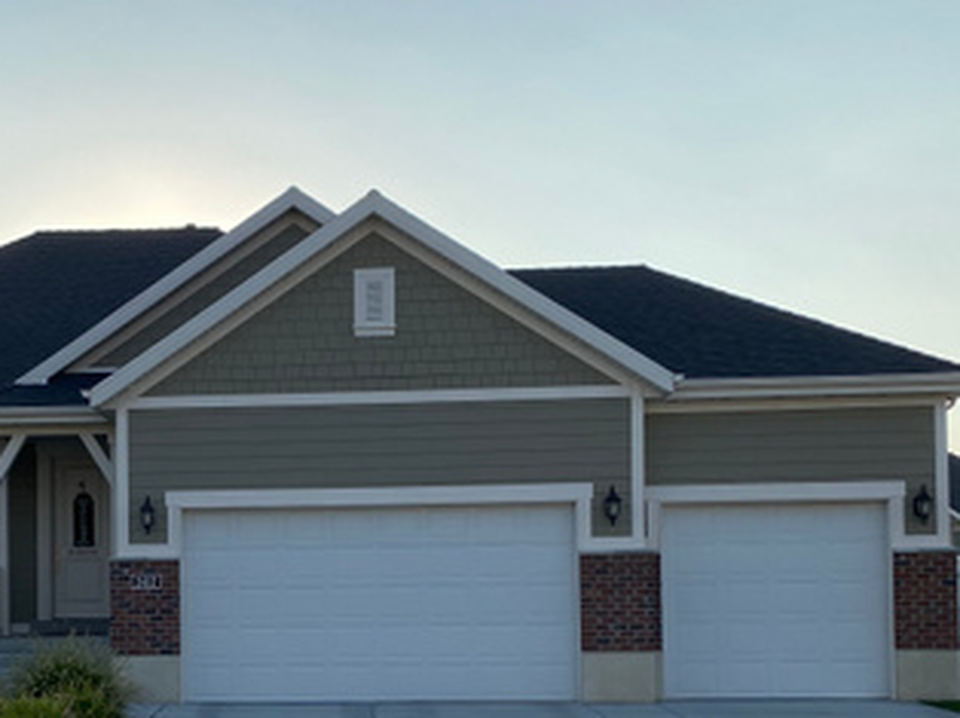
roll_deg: +0.0
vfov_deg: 26.9
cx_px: 226
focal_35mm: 53
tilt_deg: +0.6
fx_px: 1469
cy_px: 590
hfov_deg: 35.3
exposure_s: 1/3205
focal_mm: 4.25
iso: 32
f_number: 1.8
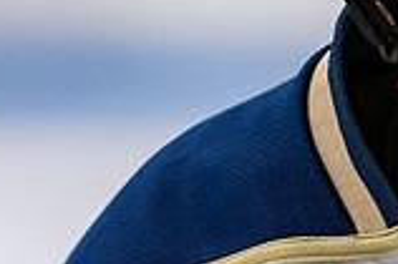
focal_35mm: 1104
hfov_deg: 1.9
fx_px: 12193
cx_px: 171
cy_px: -212
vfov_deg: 1.2
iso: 2500
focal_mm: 200
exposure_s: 1/800
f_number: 3.2
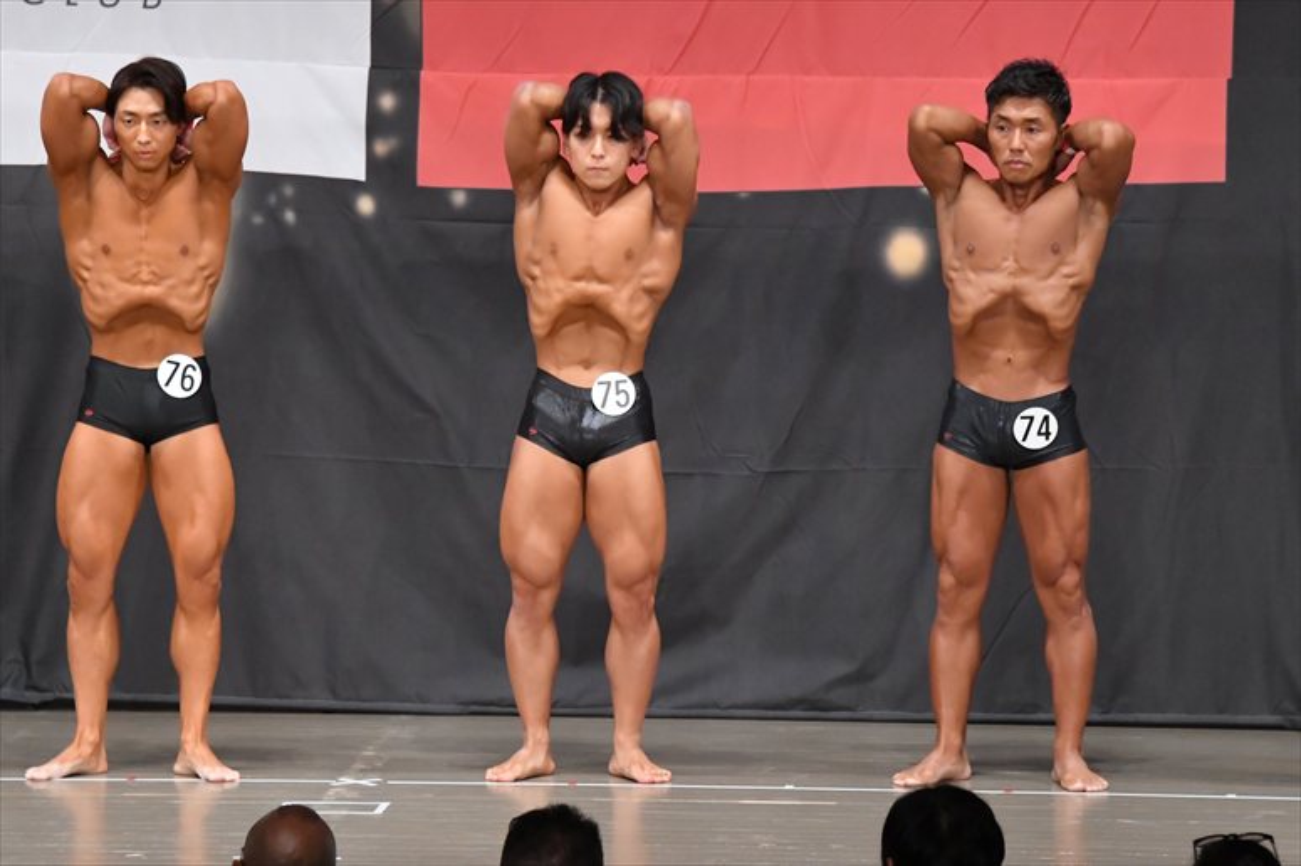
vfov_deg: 6.1
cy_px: 433
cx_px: 650
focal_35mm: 225
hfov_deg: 9.2
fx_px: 8127
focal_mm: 150
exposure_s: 1/400
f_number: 5.6
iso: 6400
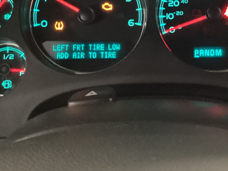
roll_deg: -1.6
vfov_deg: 22.3
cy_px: 31
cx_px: 159
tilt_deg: -23.1
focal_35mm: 65
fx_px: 428
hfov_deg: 29.5
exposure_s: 1/17
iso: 800
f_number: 2.4
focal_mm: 3.3
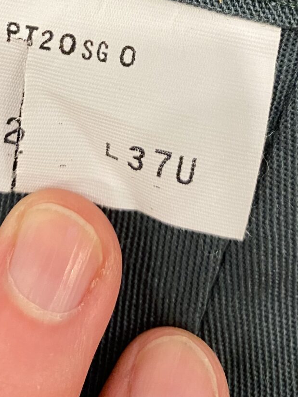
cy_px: -63
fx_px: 712
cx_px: 112
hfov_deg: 23.6
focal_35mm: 62
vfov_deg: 27.8
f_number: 1.8
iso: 250
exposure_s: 1/60
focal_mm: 4.25
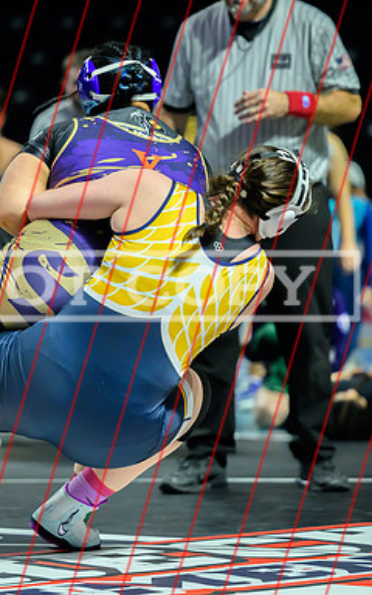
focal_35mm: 228
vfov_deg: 9.2
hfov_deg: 5.8
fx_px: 3698
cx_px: 93
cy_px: 254
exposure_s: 1/640
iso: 3200
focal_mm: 120
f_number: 2.8
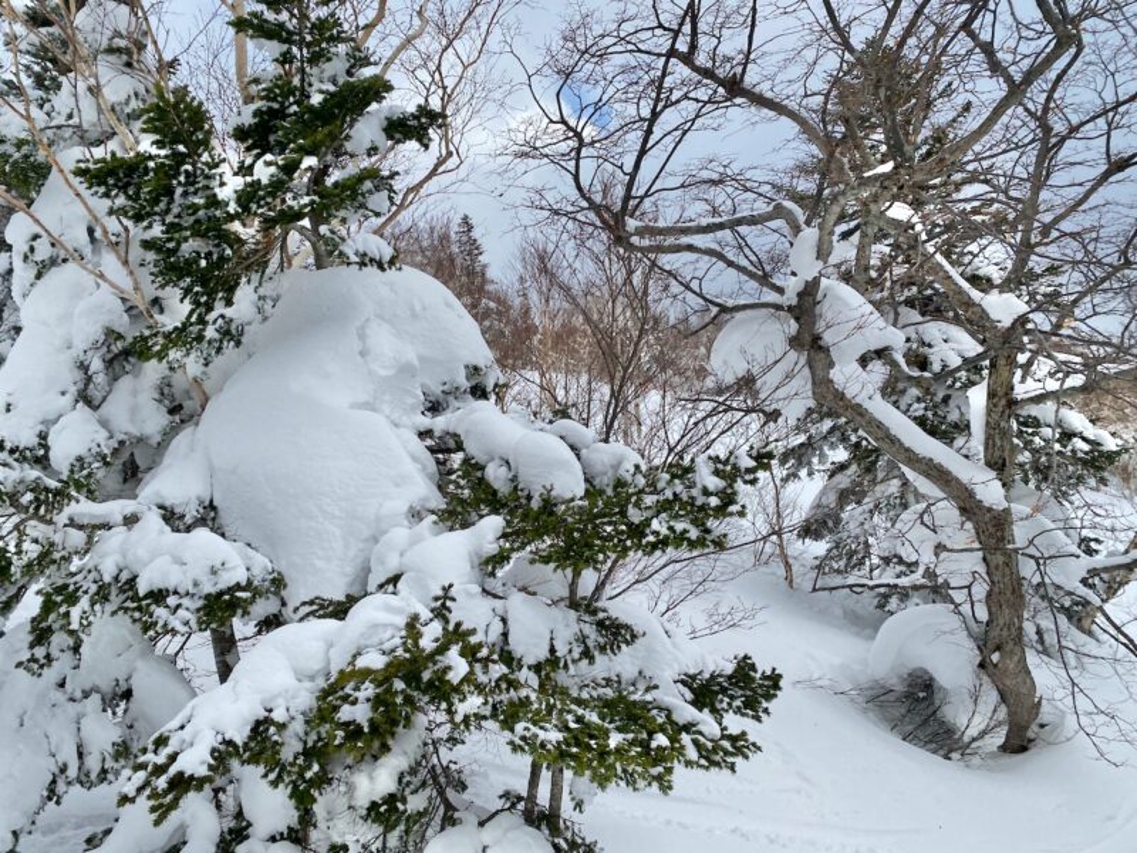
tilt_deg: +4.6
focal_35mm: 26
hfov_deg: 67.3
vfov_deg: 53.1
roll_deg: +6.7
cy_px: 426
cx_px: 568
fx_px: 854
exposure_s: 1/3125
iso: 32
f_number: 1.8
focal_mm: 4.25
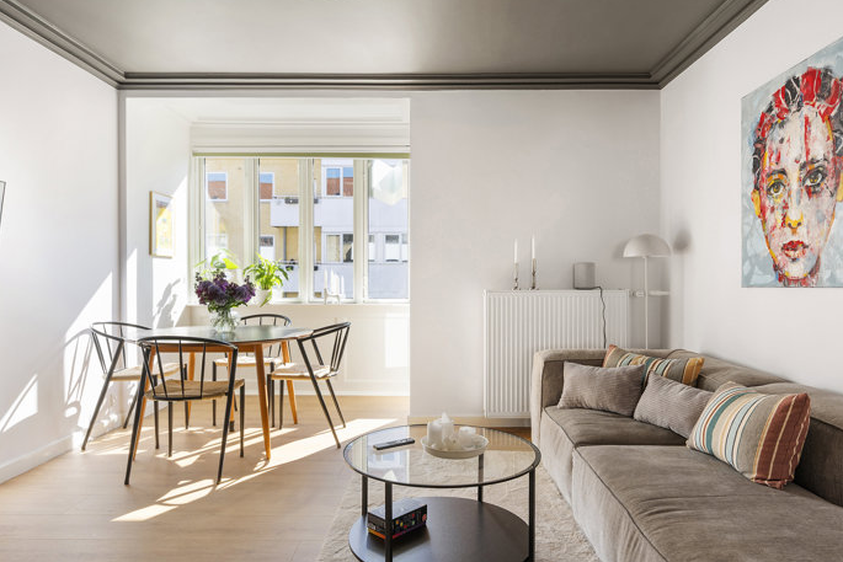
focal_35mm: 23
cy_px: 290
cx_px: 431
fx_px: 539
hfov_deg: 76.1
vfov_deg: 55.1
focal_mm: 21
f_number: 8
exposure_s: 1/15
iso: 320
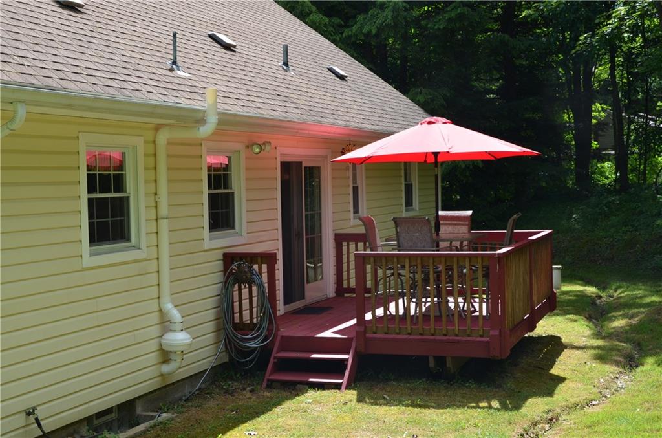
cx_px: 331
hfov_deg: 37.9
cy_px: 219
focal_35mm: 52
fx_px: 963
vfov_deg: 25.6
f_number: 8
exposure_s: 1/250
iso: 250
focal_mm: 35
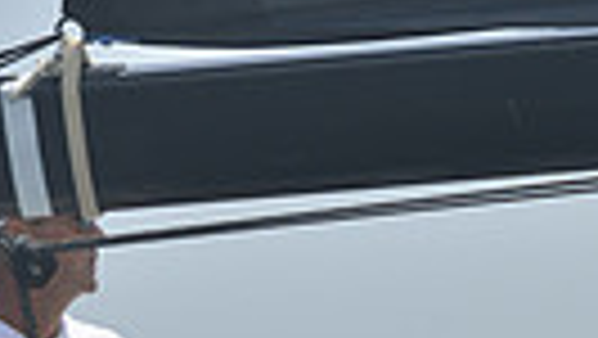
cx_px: 654
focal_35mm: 1099
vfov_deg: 1.1
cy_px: 1118
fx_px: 17437
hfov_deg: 2.0
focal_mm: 240
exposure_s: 1/1000
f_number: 8
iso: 280
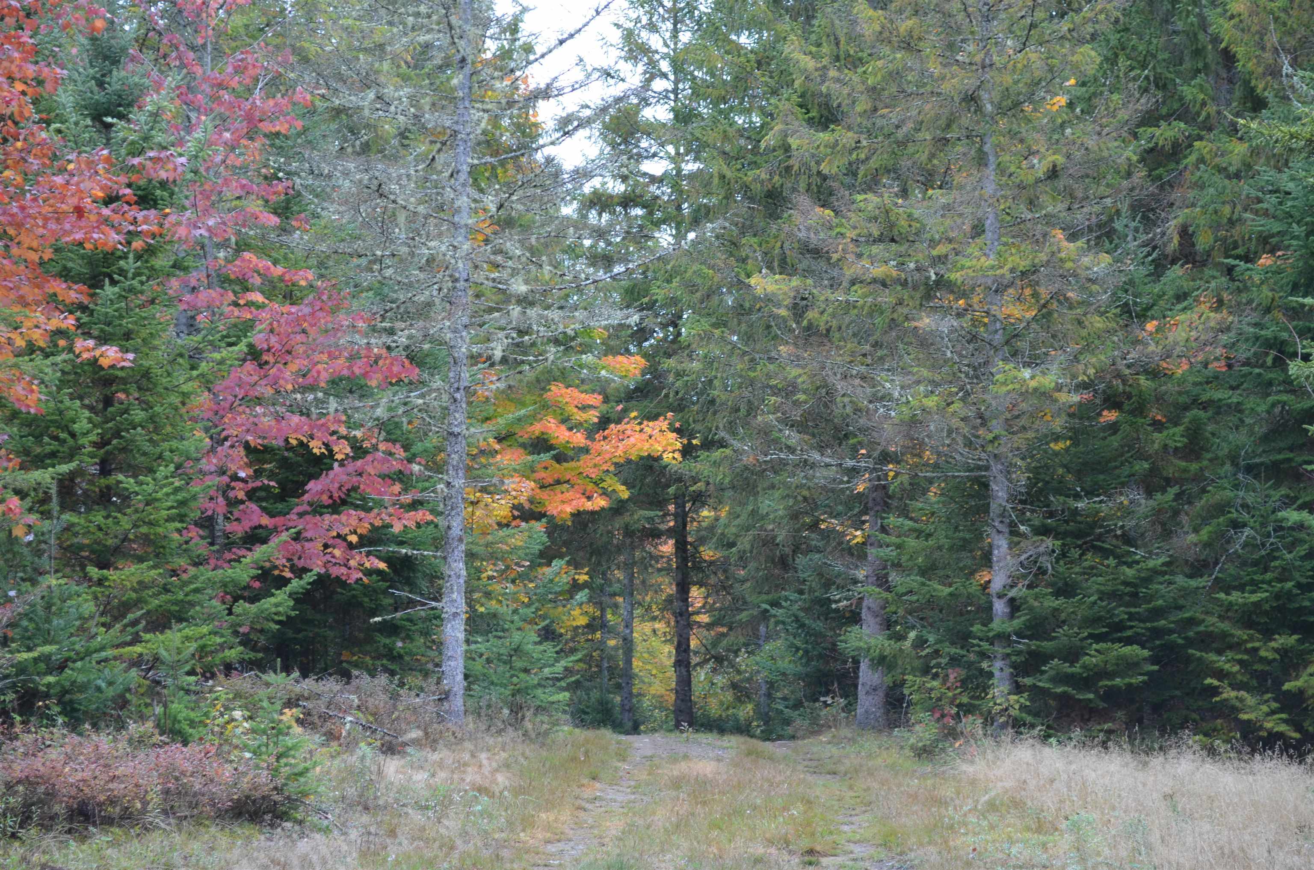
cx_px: 657
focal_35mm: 82
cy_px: 435
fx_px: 3005
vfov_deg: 16.5
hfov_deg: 24.7
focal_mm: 55
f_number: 5.6
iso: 400
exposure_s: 1/100
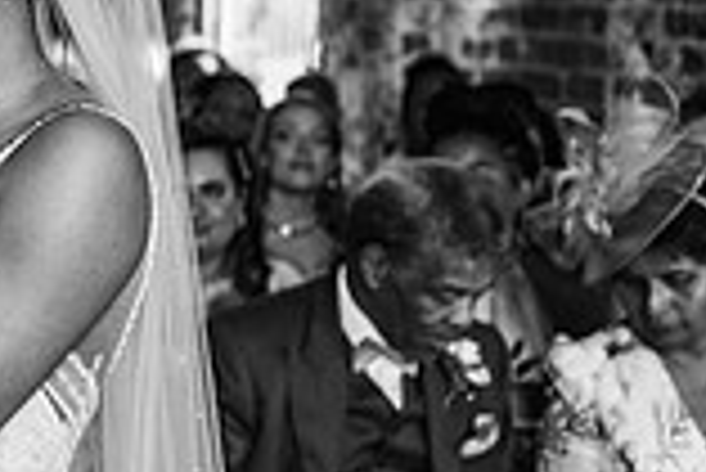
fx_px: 2532
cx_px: -531
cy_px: 99
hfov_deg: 14.2
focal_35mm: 129
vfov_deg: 10.6
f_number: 2.2
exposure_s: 1/200
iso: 800
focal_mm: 35
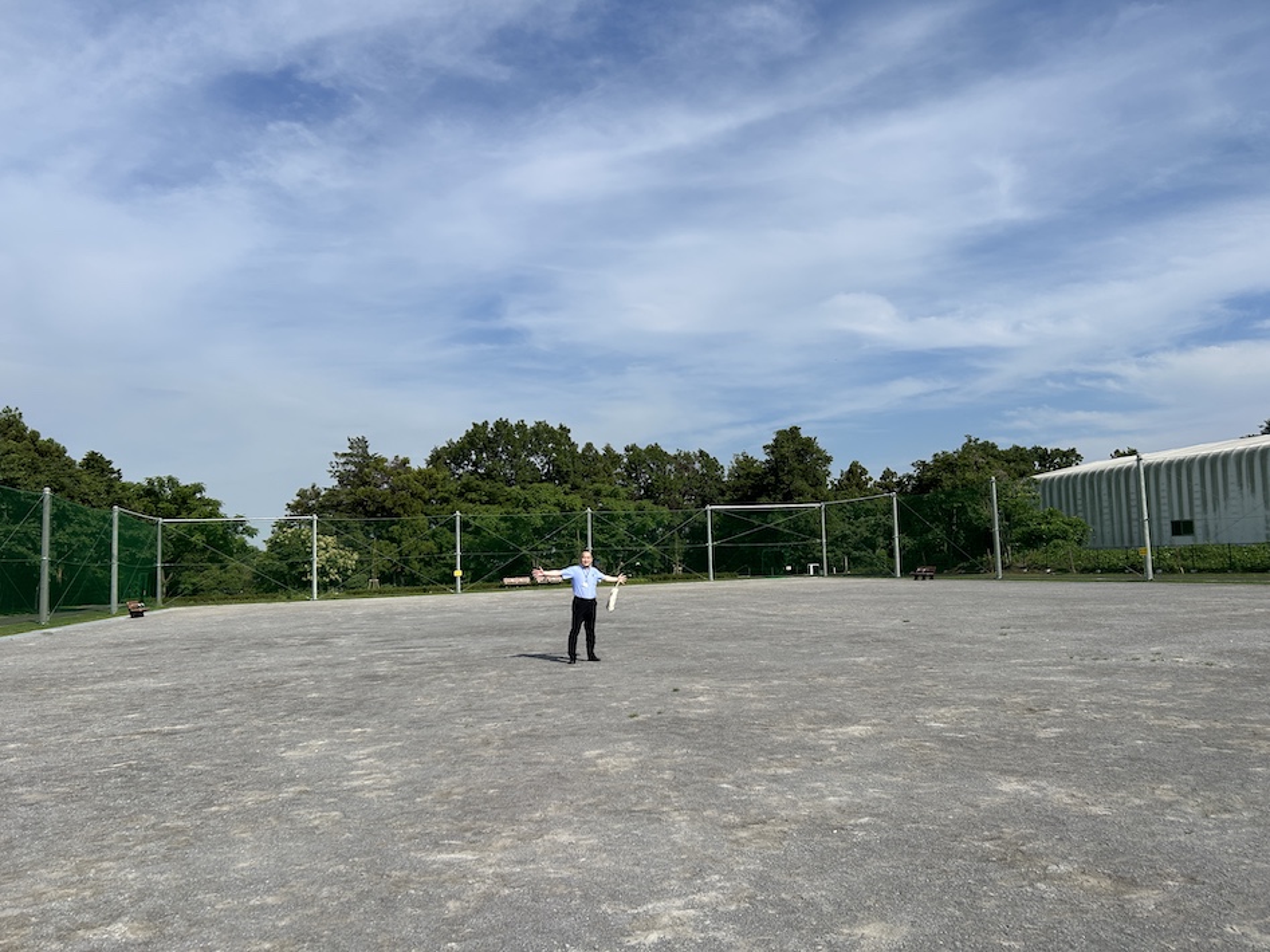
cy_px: 476
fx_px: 954
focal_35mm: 26
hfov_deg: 67.3
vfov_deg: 53.1
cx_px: 635
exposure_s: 1/7463
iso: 50
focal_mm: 5.7
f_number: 1.5
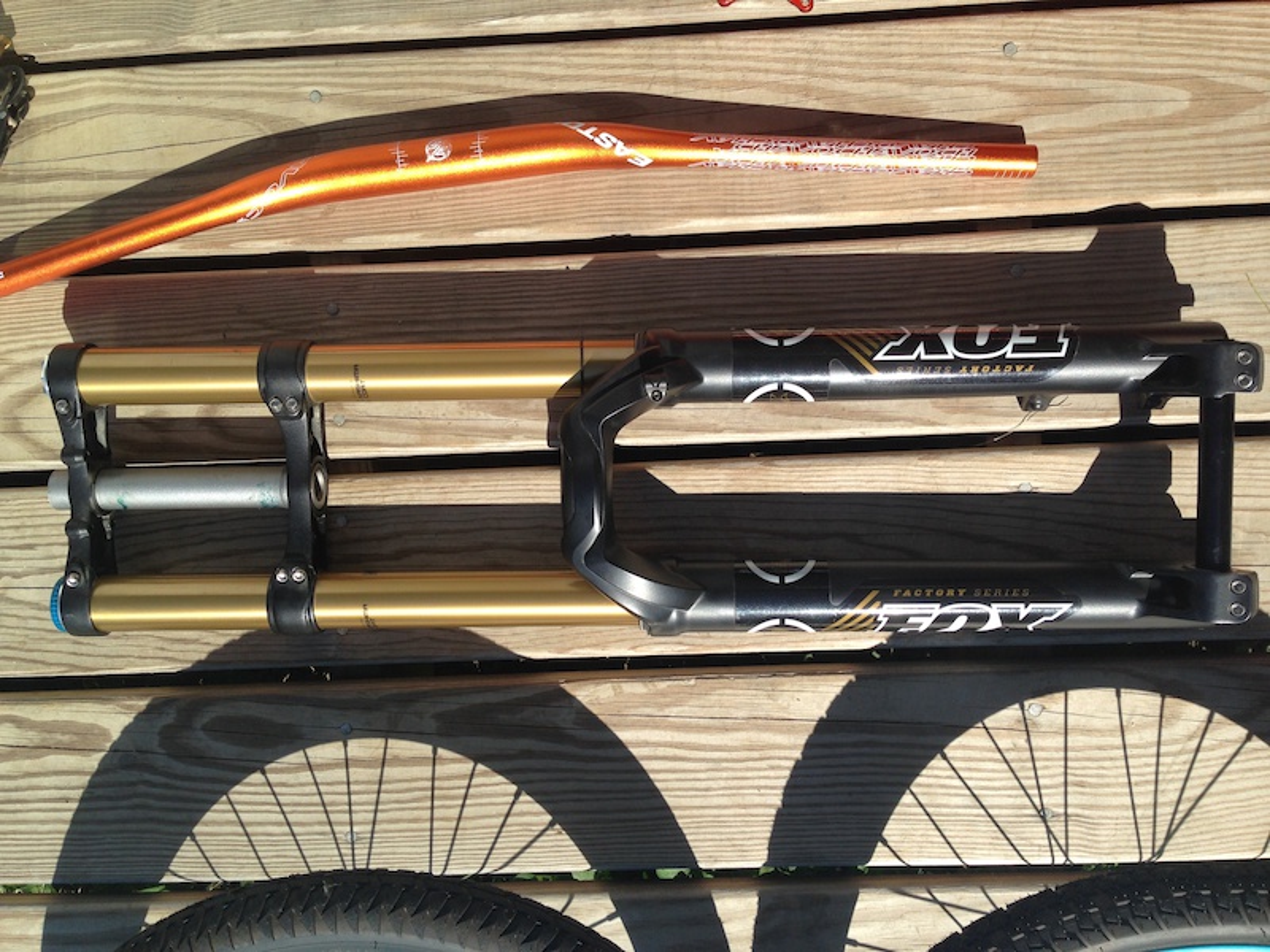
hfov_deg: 55.4
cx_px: 635
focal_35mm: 33
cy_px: 476
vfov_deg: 42.9
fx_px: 1211
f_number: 2.4
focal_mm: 4.12
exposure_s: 1/1355
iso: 50
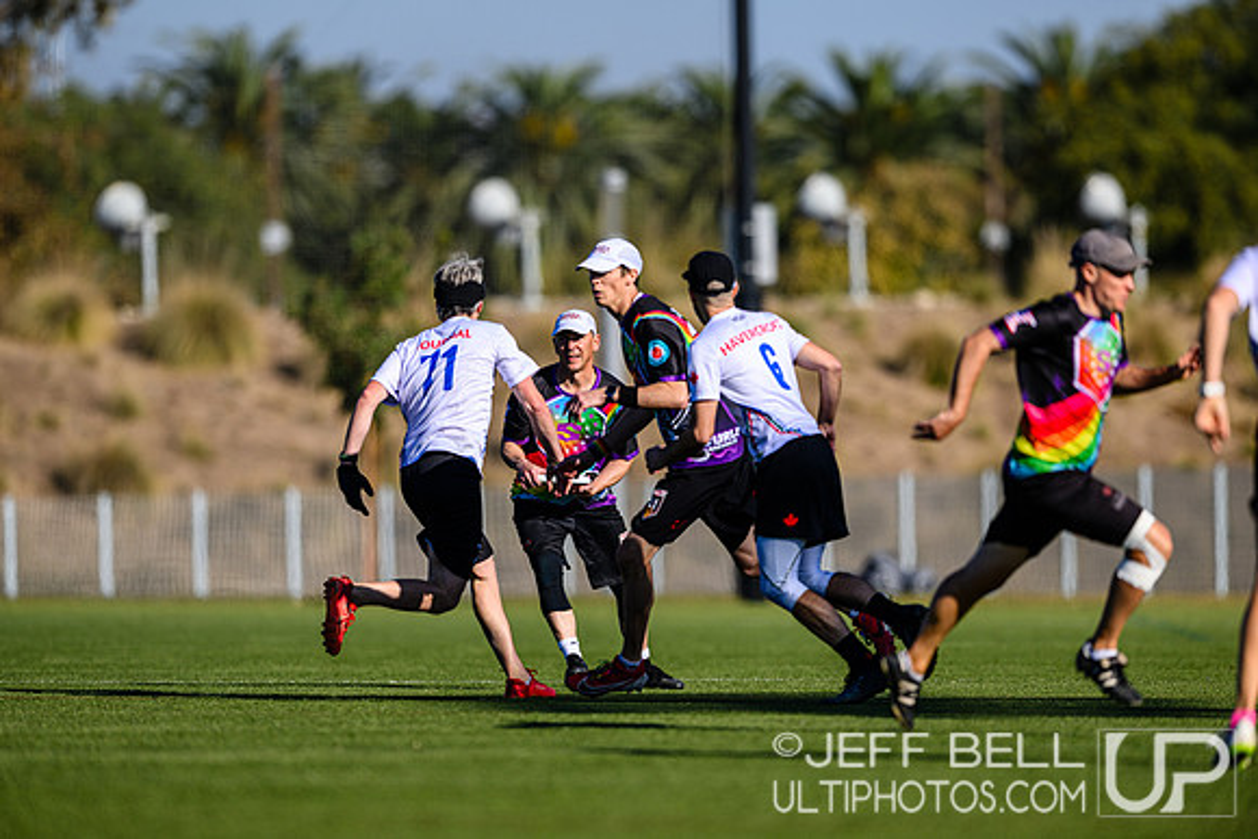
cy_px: 420
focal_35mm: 400
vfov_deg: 3.4
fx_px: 13980
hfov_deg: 5.2
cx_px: 629
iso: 100
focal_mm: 400
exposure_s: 1/2000
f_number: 3.2
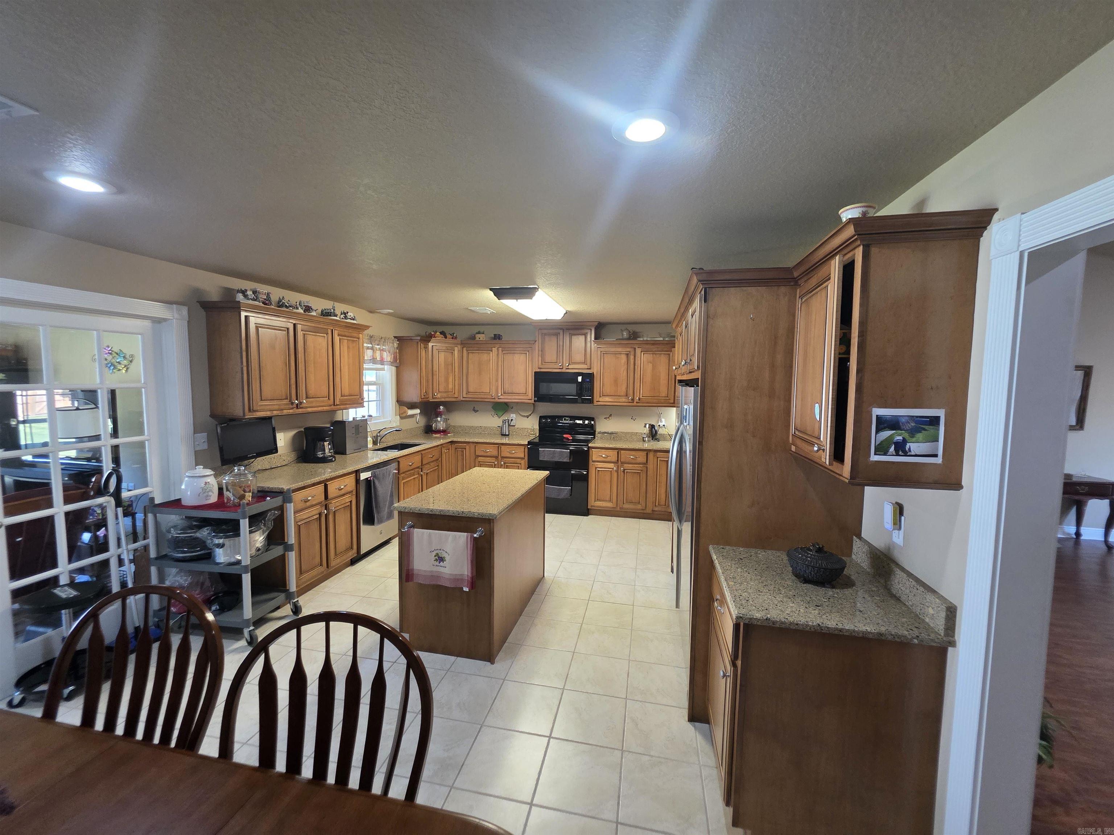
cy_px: 418
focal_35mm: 13
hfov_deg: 106.2
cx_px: 557
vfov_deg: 89.9
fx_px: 418
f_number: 1.9
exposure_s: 1/60
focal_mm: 2.2
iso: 320
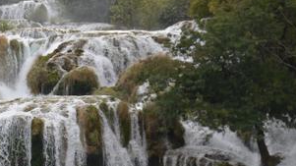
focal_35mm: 194
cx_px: 44
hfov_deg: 11.1
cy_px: 55
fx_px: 1522
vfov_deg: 6.2
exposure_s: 1/250
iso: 200
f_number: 8
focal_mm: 62
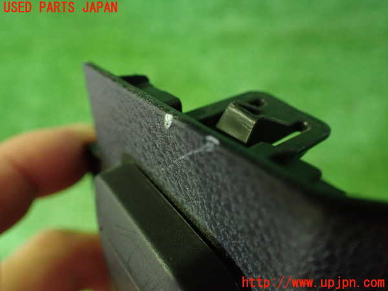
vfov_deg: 46.8
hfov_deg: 60.0
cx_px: 194
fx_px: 336
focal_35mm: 30
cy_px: 146
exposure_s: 1/30
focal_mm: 5.4
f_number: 2.3
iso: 1000
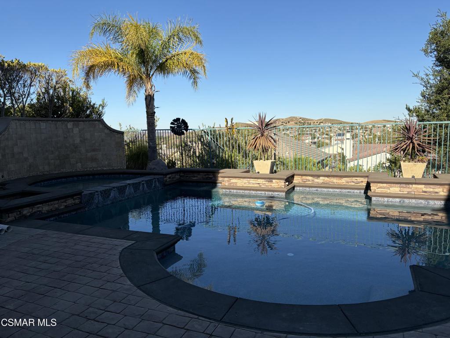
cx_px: 225
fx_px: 338
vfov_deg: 53.1
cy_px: 169
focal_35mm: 26
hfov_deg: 67.3
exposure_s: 1/3279
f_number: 1.6
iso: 50
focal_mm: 5.96
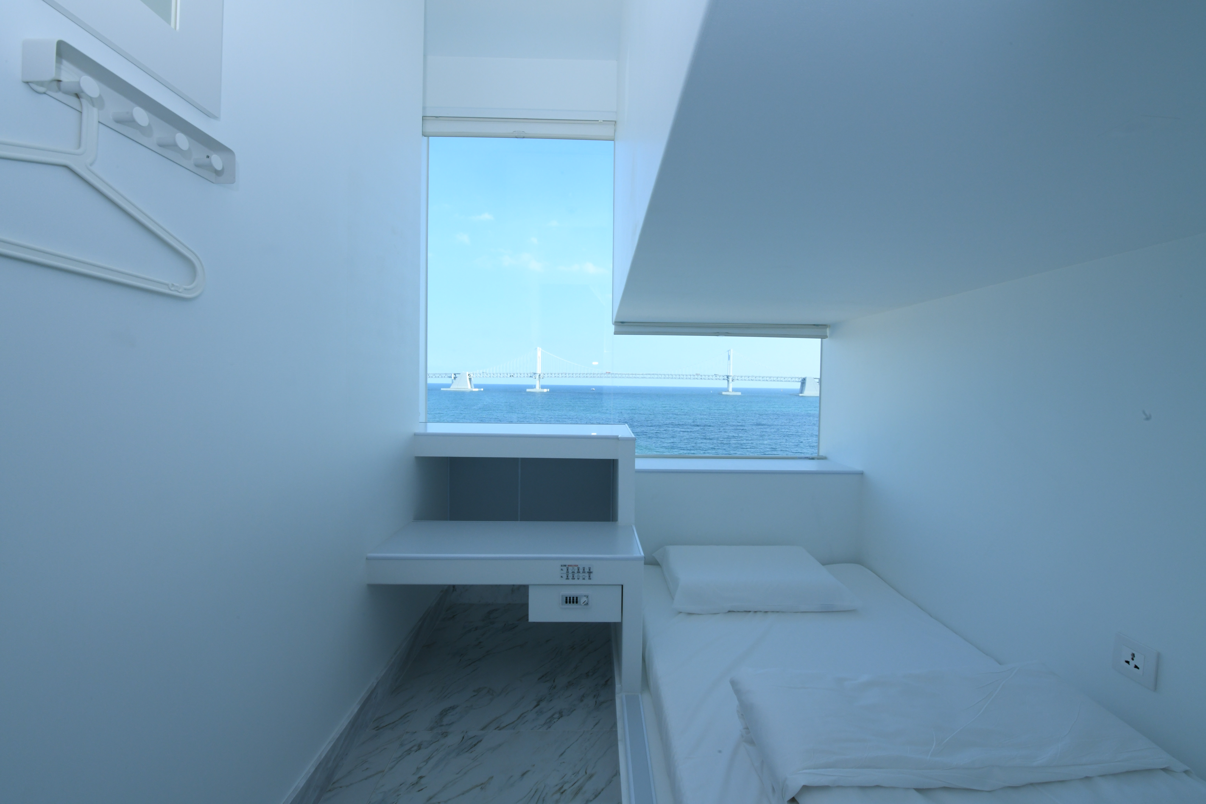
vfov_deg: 81.2
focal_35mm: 14
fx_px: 469
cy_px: 402
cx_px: 603
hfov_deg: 104.3
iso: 800
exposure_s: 1/80
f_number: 22
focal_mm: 14
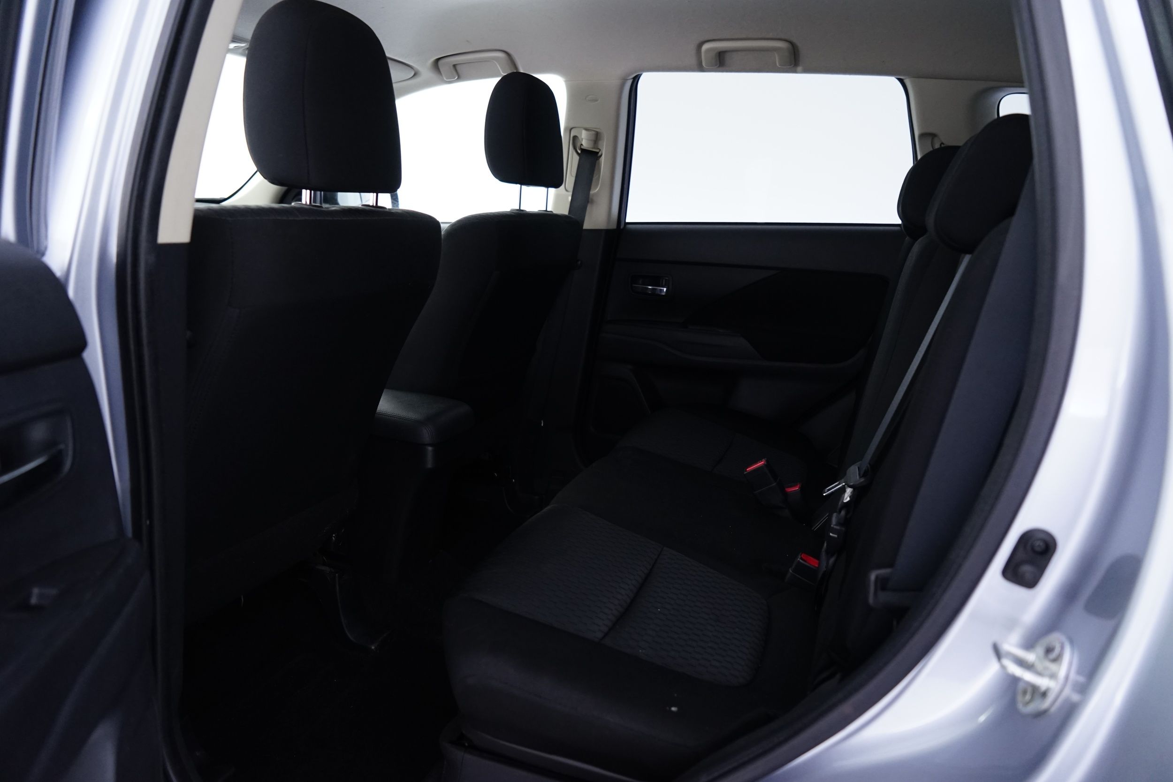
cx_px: 586
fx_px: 782
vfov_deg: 53.1
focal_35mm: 24
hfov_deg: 73.7
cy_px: 391
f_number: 4
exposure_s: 1/10
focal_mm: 24
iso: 1600
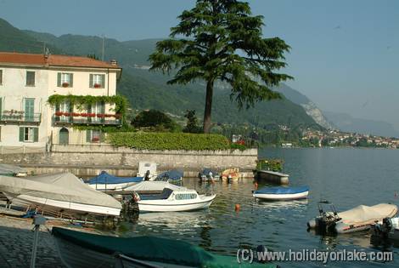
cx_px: 200
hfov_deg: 46.3
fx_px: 466
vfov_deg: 32.0
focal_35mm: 42
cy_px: 134
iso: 160
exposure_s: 1/250
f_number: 8
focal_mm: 28
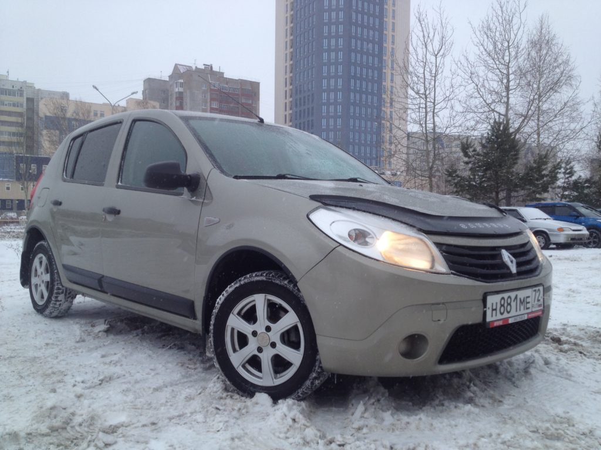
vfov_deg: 40.7
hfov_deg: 52.6
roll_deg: -0.3
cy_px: 225
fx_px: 608
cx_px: 300
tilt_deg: -0.8
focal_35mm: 35
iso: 50
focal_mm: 4.28
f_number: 2.4
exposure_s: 1/363
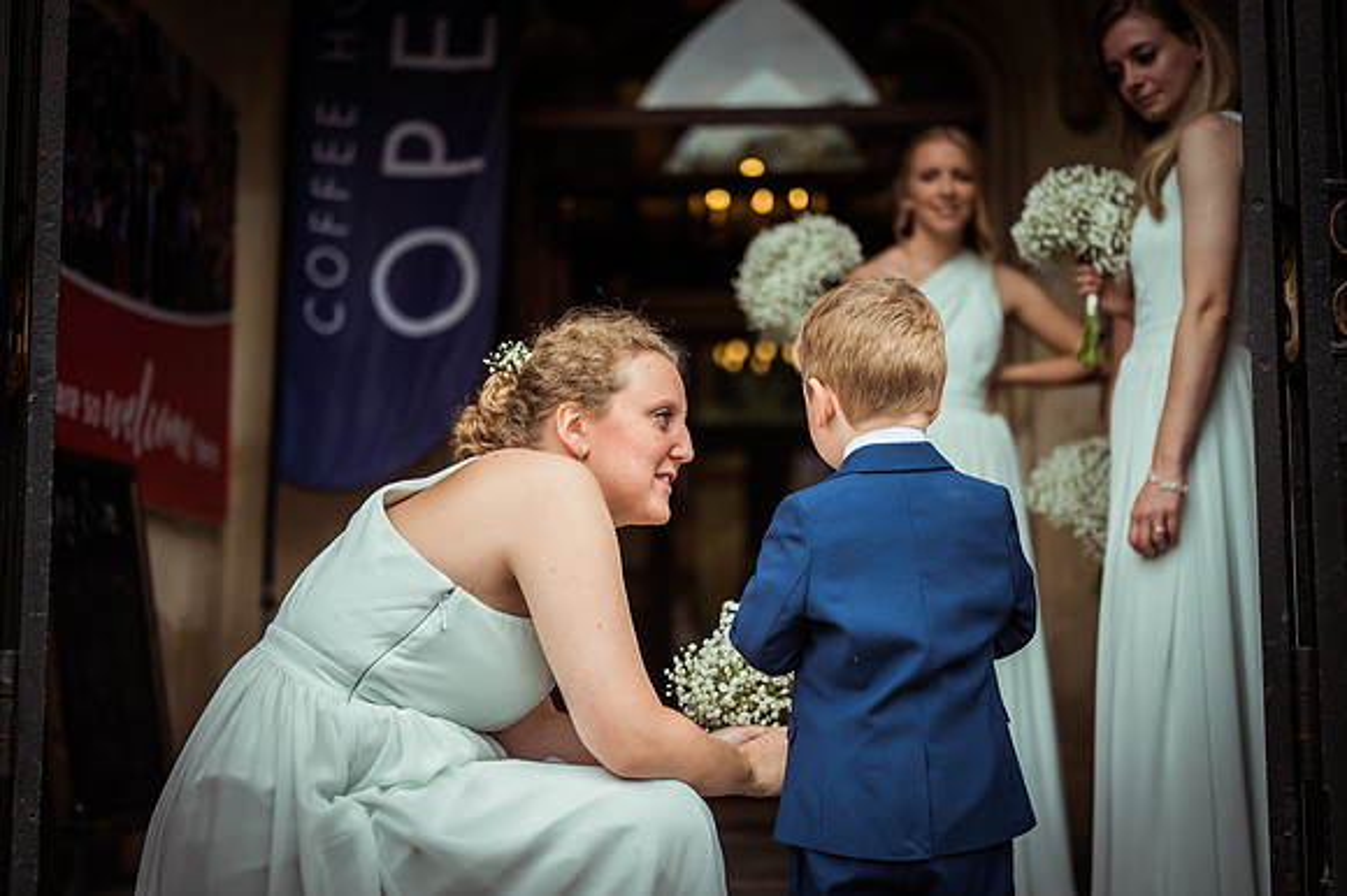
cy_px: 448
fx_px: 1940
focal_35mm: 52
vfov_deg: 26.0
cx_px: 674
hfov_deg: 38.3
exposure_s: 1/5000
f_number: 1.8
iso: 360
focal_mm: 50
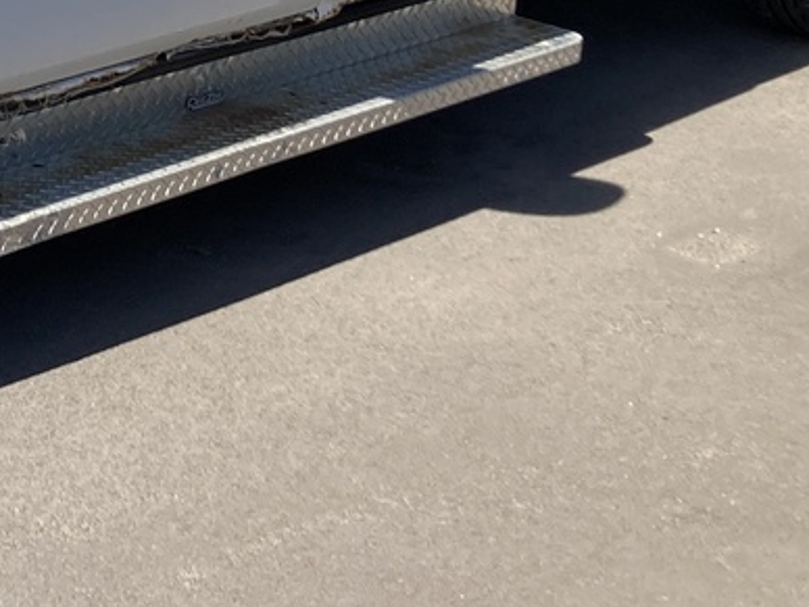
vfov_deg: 13.5
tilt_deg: -9.1
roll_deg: -1.1
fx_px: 2431
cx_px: -209
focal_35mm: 104
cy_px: -250
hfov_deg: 17.8
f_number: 1.8
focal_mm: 3.99
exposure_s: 1/1799
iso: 20
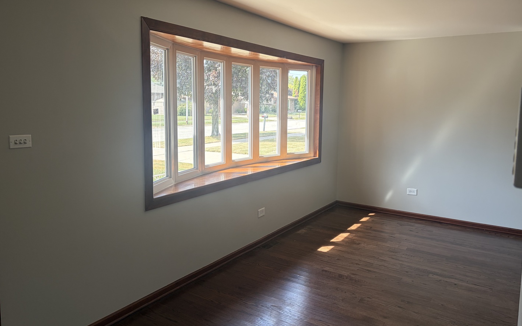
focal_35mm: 28
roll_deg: -0.6
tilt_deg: -5.5
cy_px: 143
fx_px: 398
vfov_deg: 44.5
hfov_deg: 66.5
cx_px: 265
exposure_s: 1/202
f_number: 1.6
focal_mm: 5.96
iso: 64
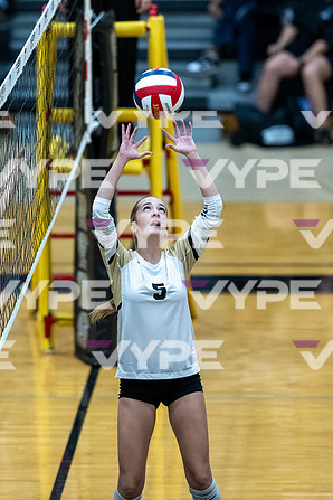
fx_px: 5383
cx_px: 171
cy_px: 190
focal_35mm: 388
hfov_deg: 3.5
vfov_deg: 5.3
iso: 3200
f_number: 2
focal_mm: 200
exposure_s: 1/1600
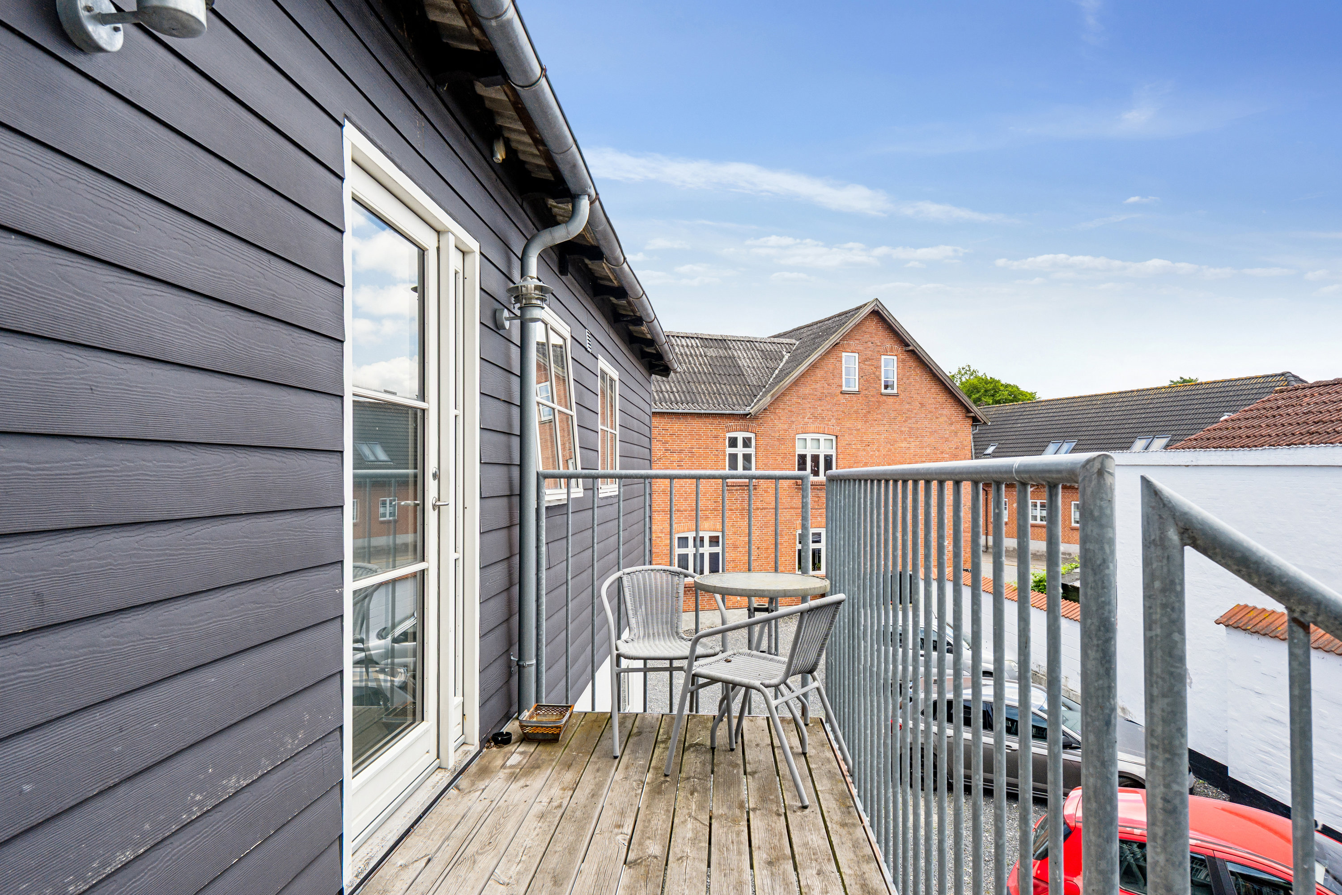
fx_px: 839
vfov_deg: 56.1
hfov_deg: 77.3
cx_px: 671
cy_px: 448
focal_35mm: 22
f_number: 8
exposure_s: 1/200
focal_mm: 15
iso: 200
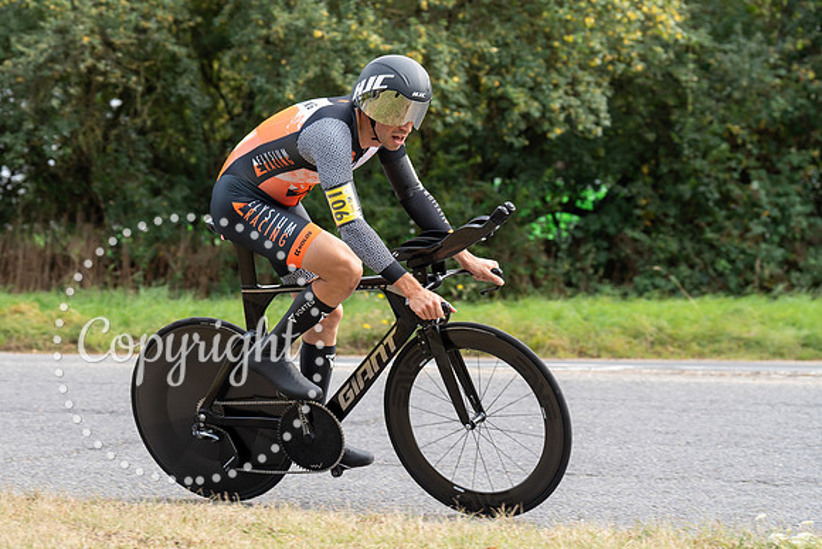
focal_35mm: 93
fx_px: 2113
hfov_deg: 22.0
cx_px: 308
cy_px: 206
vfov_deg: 14.8
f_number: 4
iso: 500
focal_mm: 74
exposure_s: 1/1000
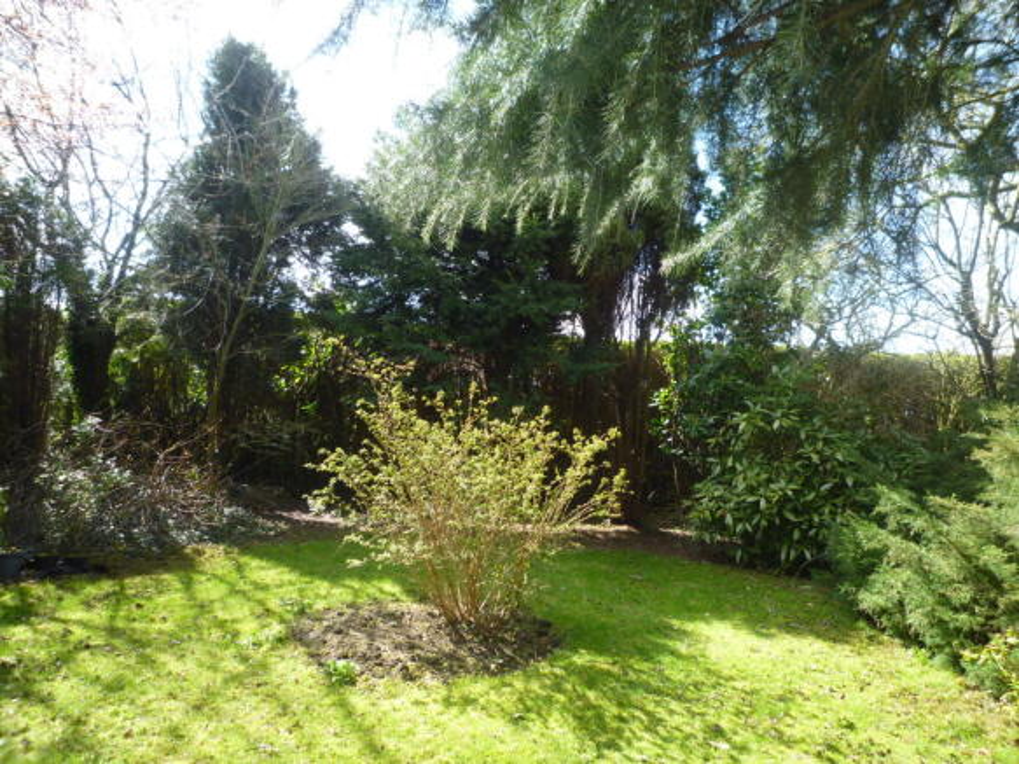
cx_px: 510
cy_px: 382
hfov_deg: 69.4
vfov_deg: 54.9
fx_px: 736
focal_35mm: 25
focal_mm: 4.4
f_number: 2.8
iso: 100
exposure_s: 1/160
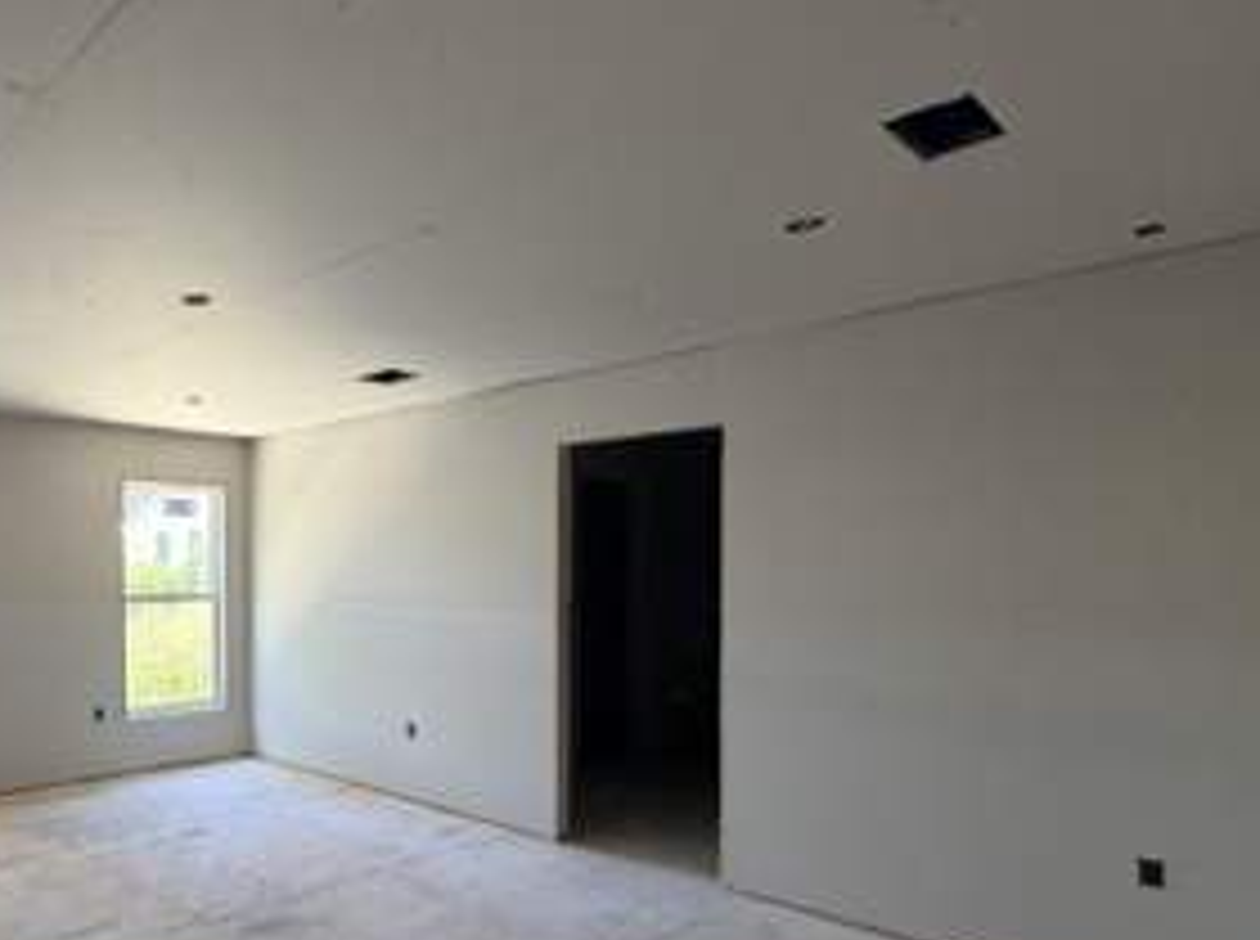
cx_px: 230
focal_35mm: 24
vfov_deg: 56.1
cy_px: 582
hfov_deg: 64.5
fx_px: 872
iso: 250
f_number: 2.2
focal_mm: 2.22
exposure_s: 1/121
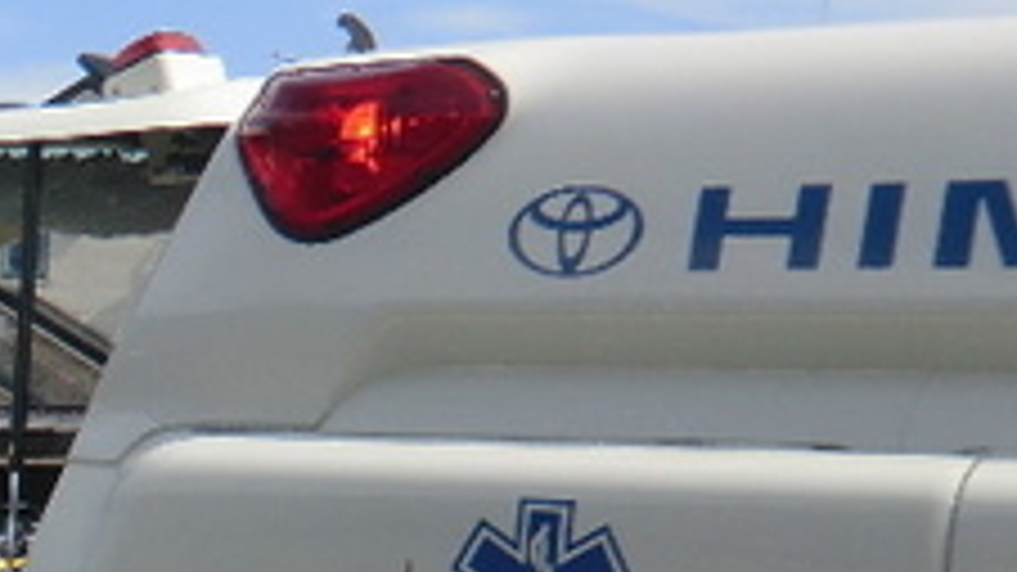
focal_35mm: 131
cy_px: 694
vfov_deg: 9.1
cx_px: -742
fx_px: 3532
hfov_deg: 14.6
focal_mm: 6.1
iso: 64
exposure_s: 1/640
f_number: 3.6
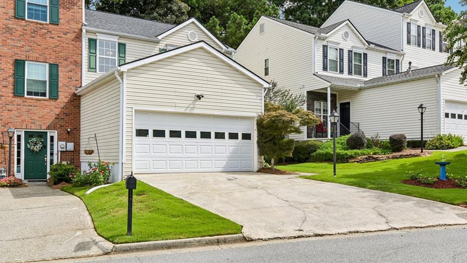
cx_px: 235
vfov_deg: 36.5
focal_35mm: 32
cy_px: 105
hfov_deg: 61.0
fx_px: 396
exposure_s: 1/800
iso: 200
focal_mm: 30
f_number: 8
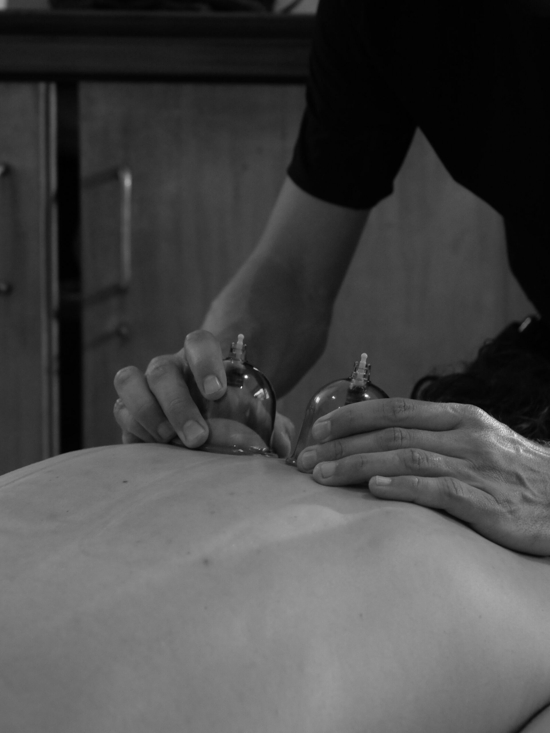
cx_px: 275
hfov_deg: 19.4
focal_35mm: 76
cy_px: 366
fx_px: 1610
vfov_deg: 25.7
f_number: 3.9
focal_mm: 38
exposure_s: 1/100
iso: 2000
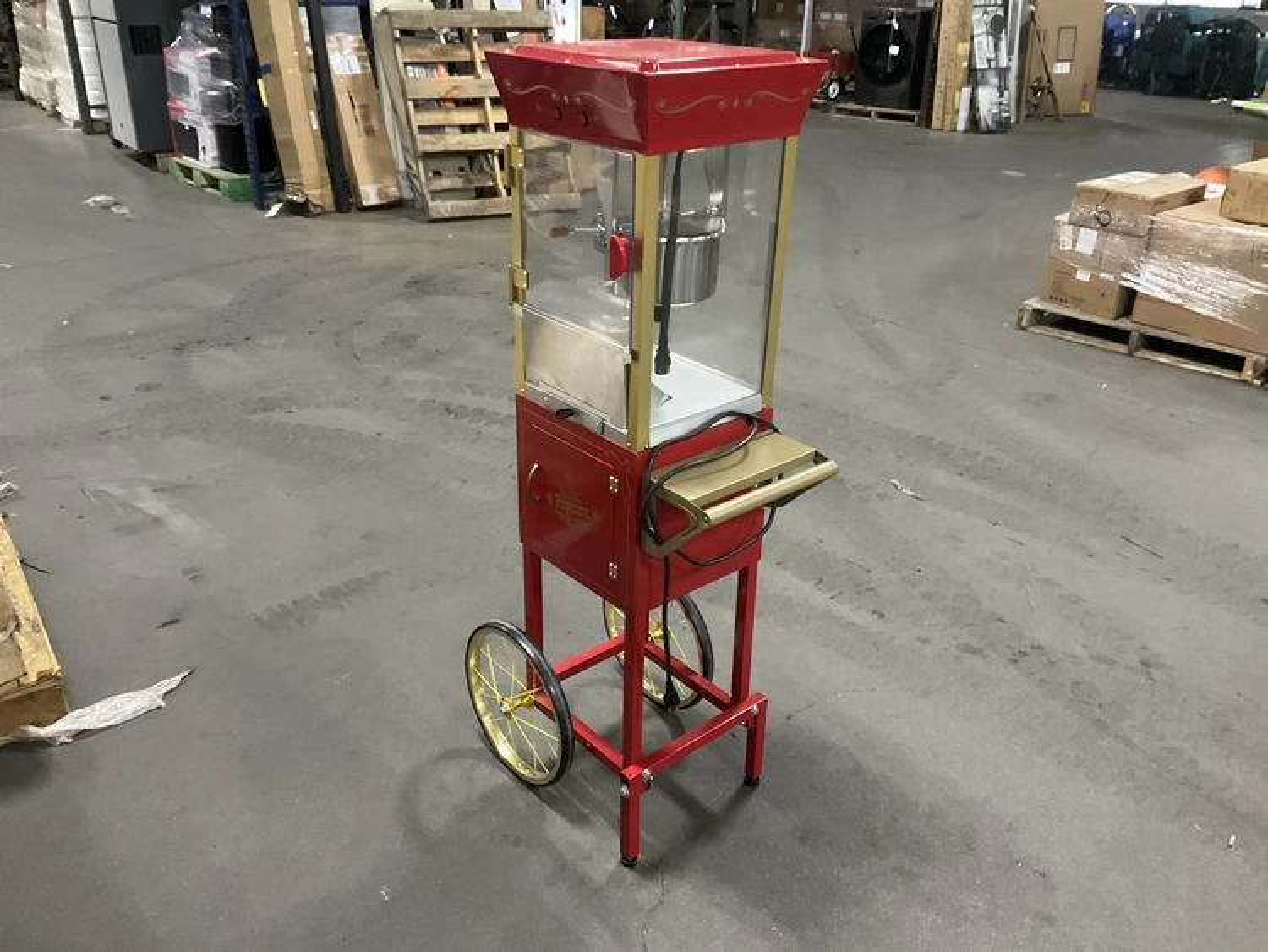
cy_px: 476
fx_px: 1063
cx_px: 634
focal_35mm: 29
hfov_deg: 61.6
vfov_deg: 48.3
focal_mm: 3
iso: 250
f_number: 1.8
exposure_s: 1/30
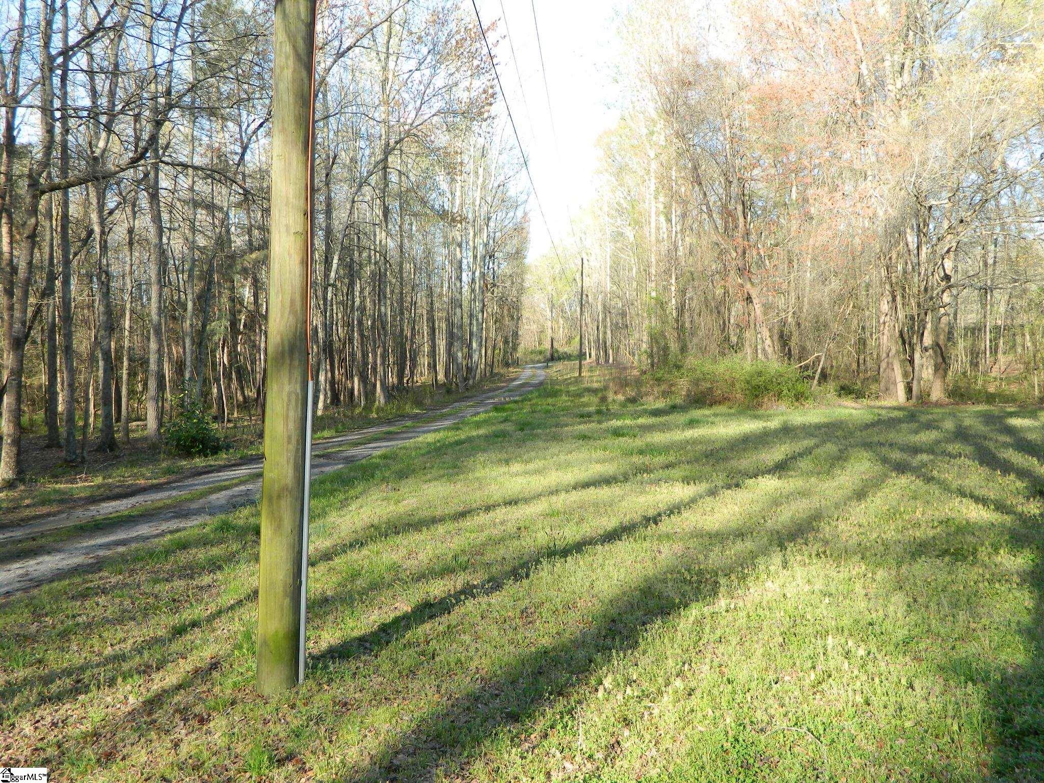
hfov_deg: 58.3
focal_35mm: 31
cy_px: 392
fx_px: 935
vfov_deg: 45.4
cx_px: 522
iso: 80
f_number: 3.2
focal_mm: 5.6
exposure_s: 1/160
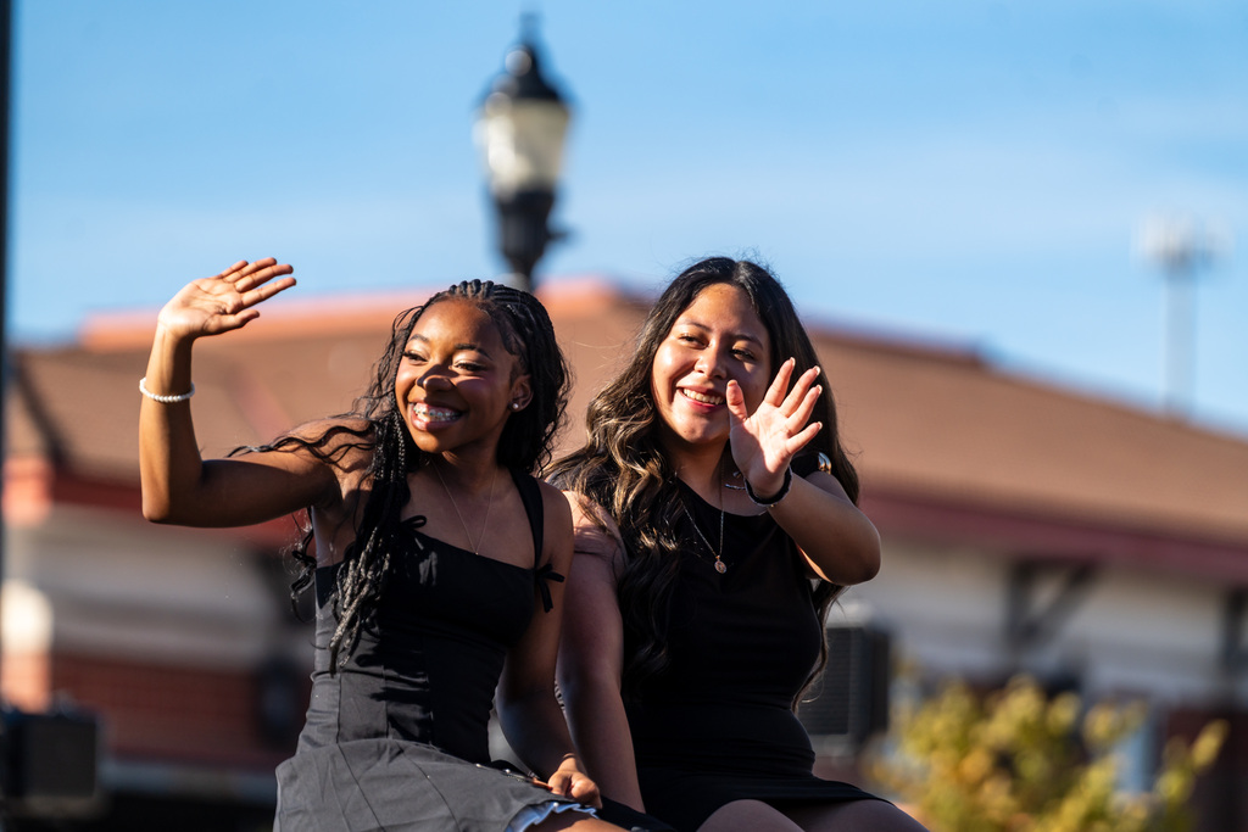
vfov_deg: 6.5
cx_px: 624
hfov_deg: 9.7
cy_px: 416
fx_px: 7385
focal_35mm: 213
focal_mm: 213
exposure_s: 1/2500
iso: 200
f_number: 4
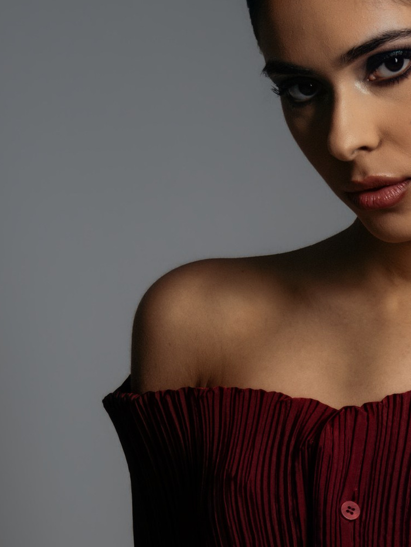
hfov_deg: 9.0
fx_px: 2576
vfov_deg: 11.9
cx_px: 464
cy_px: 627
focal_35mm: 163
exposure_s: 1/160
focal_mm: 41.2
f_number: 11
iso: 100
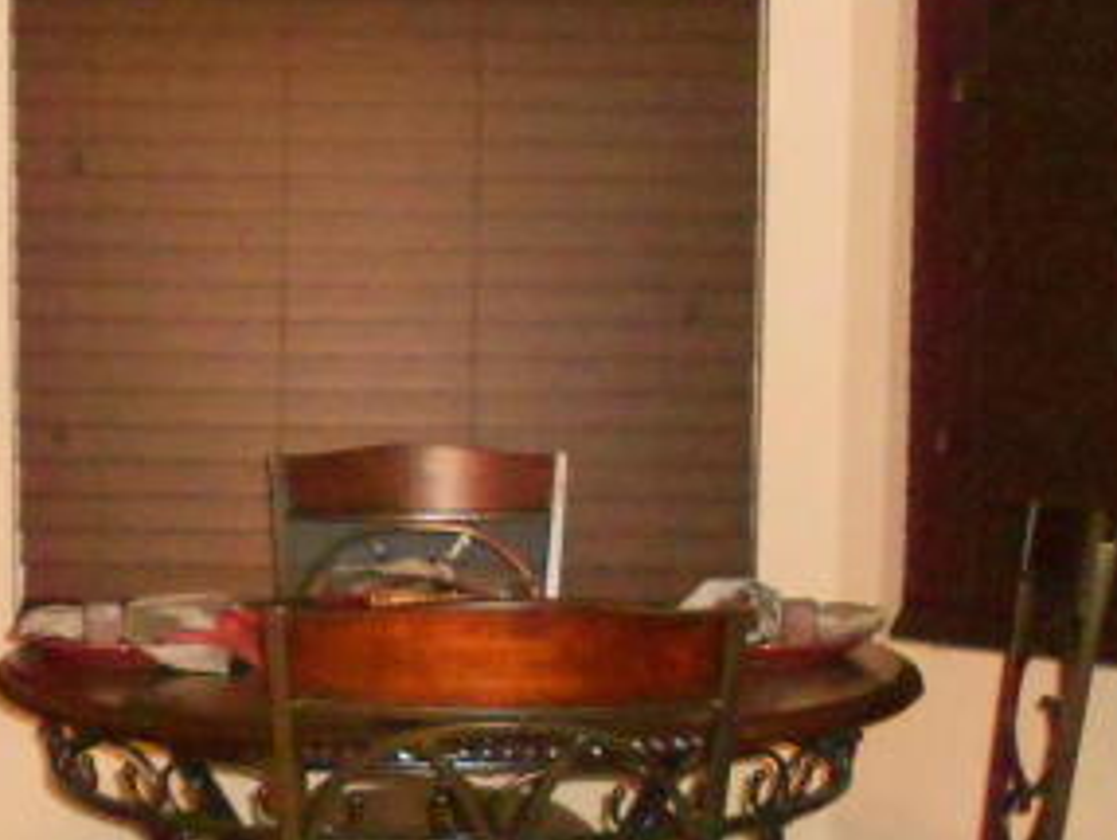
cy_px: 539
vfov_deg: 15.9
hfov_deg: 21.0
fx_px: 3003
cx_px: 426
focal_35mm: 93
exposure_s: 1/25
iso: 1000
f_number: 3.2
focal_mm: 4.6
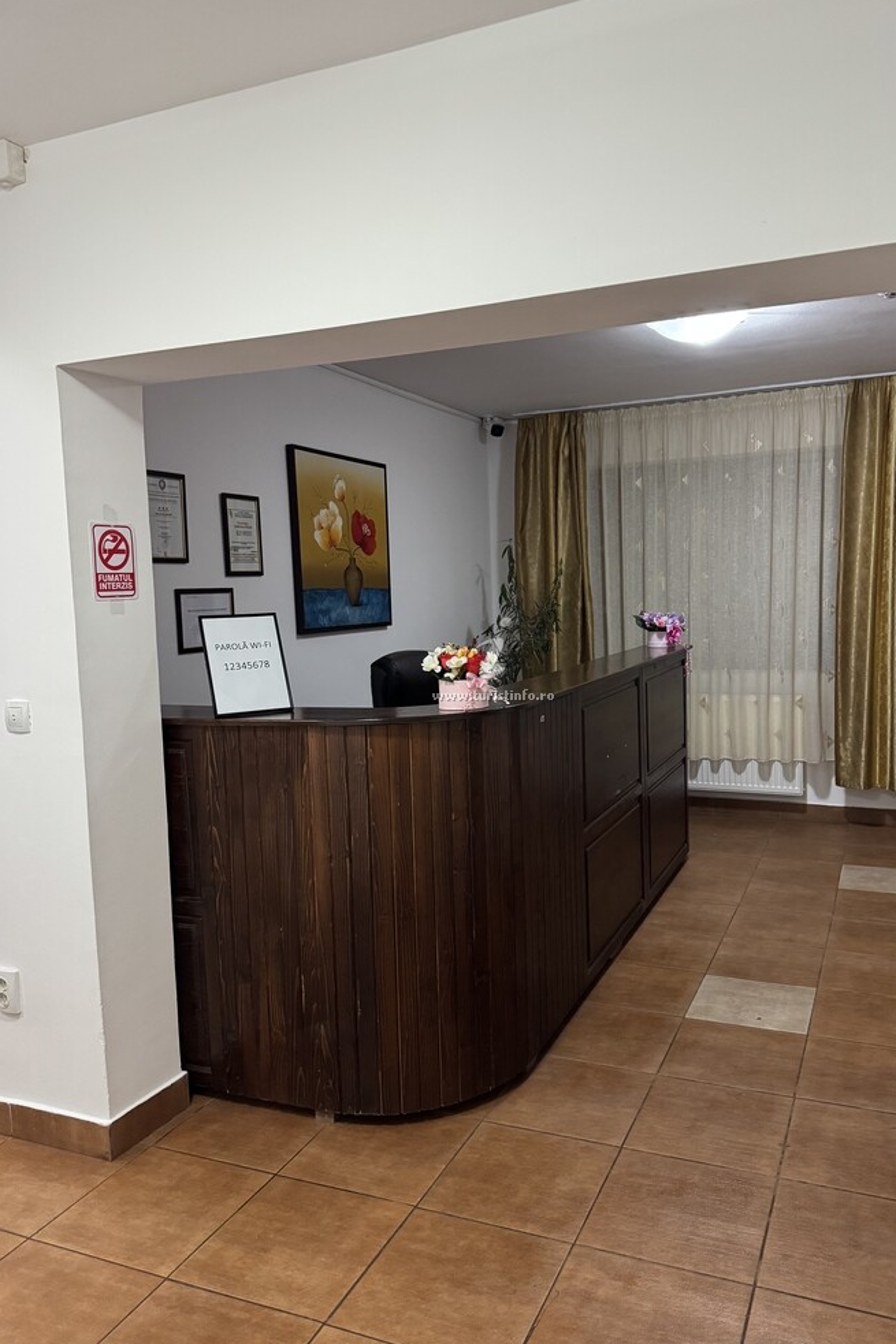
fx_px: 971
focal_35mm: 26
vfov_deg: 69.4
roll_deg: +1.2
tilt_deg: -5.8
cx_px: 517
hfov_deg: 49.4
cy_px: 681
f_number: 1.78
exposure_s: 1/50
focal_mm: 6.76
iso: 500
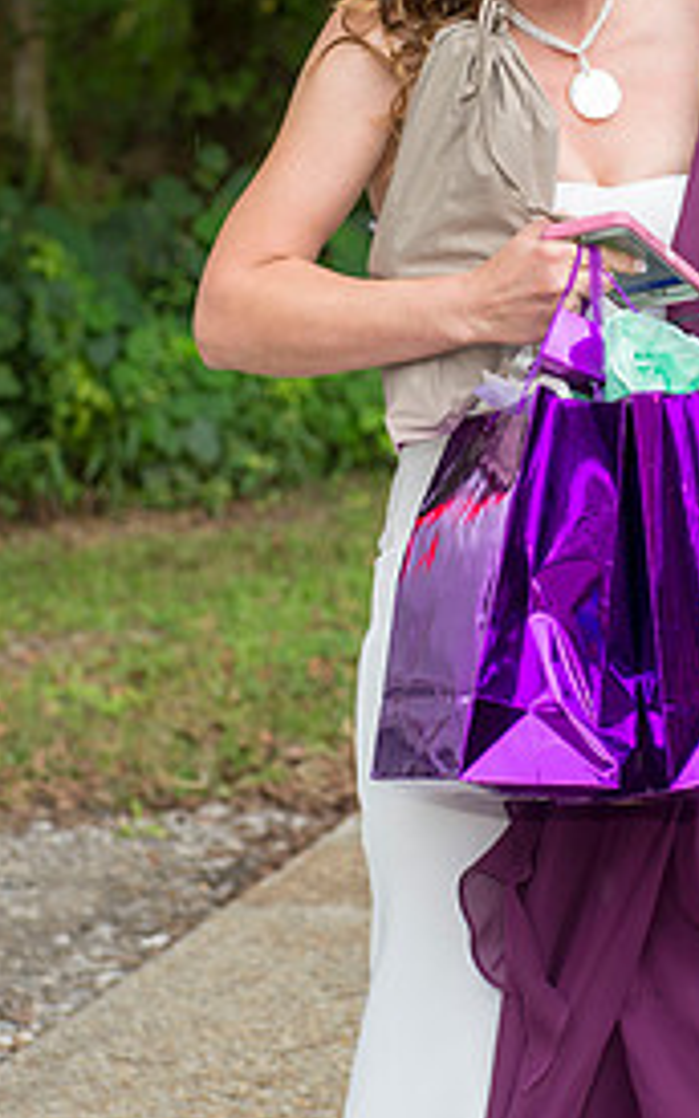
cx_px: 410
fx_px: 4326
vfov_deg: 14.7
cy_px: 341
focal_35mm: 142
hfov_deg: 9.2
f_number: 4.5
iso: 320
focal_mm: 66
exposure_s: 1/400
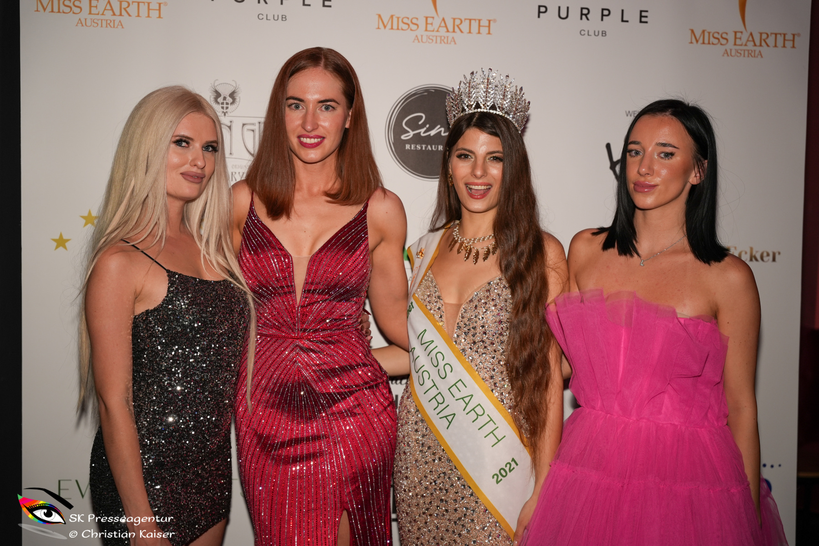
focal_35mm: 49
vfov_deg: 27.7
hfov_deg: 40.6
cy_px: 273
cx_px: 410
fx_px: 1108
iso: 400
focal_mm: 48.7
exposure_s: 1/60
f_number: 2.8
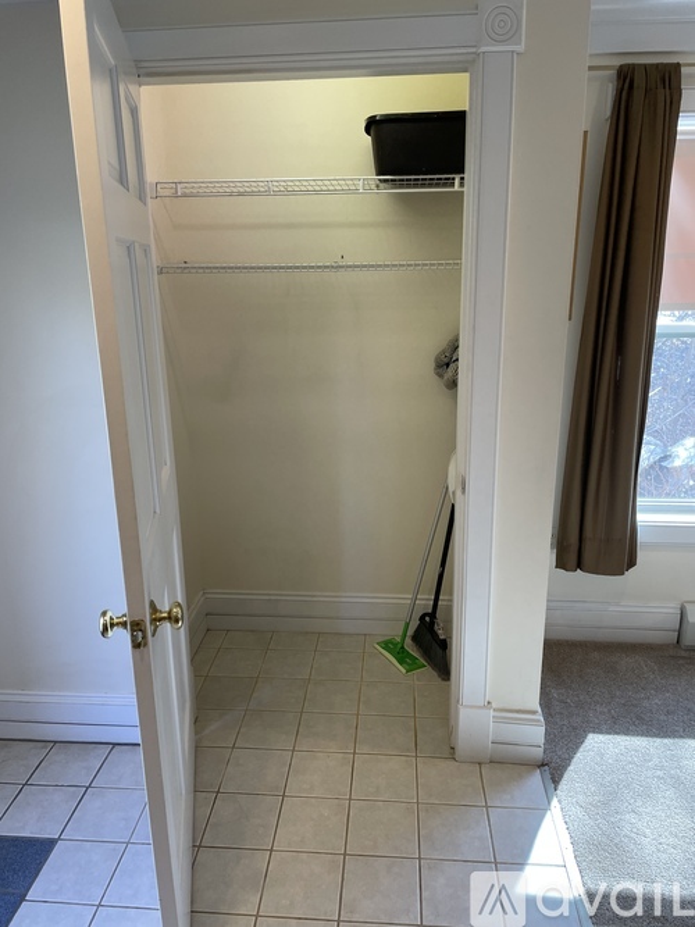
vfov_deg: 67.3
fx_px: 696
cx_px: 348
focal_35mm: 26
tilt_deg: -13.0
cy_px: 464
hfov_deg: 53.0
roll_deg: +1.7
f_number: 1.6
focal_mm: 4.2
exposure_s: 1/120
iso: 64
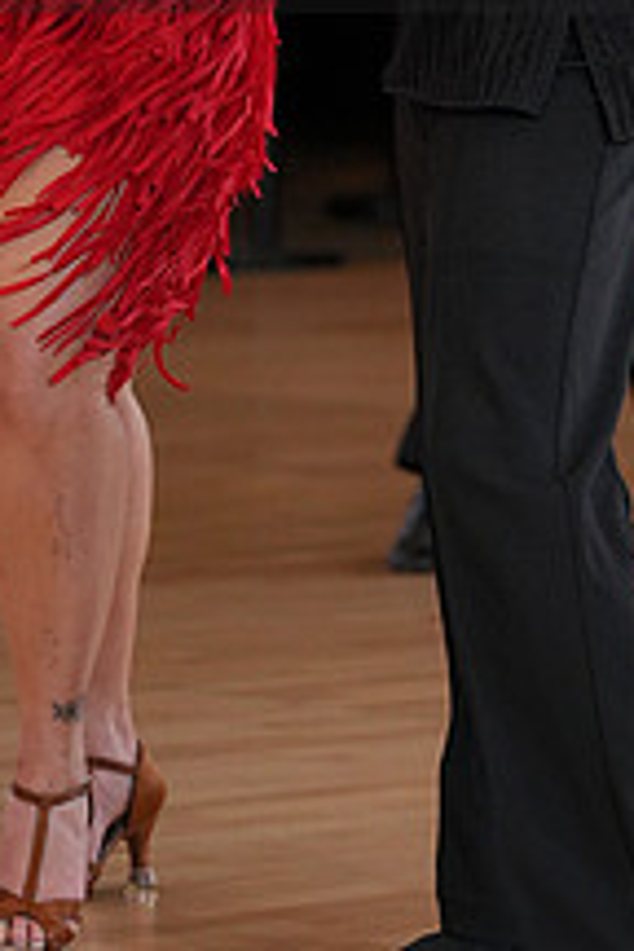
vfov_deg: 6.2
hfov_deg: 4.2
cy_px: -132
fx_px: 8717
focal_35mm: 330
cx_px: 236
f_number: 4
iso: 1600
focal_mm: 123
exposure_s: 1/500
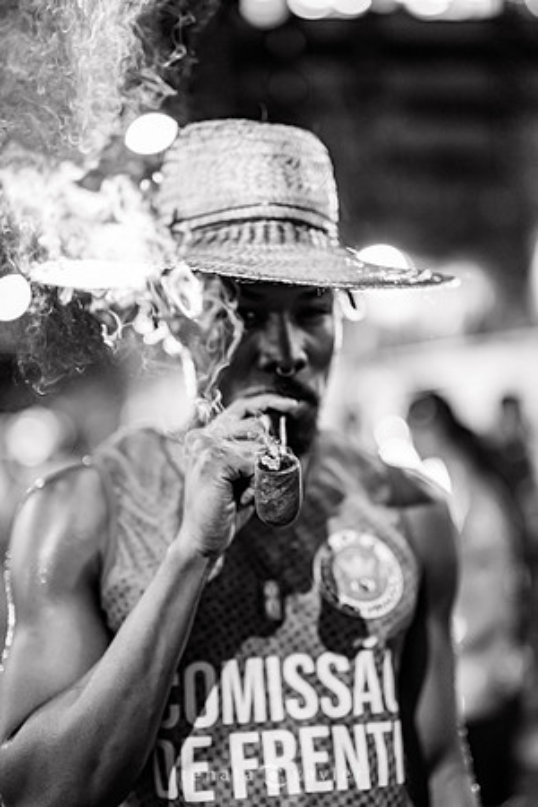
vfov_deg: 39.6
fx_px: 1121
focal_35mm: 50
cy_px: 404
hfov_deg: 27.0
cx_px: 269
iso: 2000
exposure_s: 1/320
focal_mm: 50
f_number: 1.2
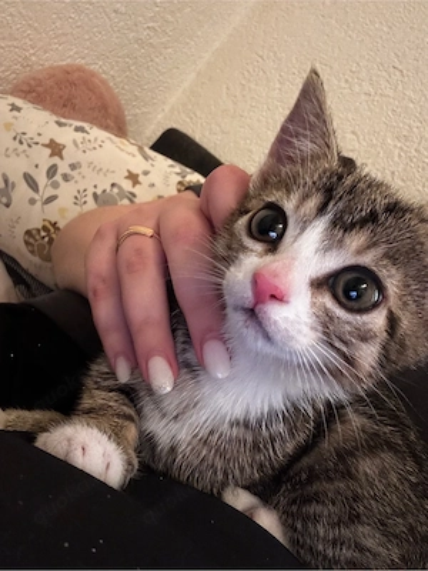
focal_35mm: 30
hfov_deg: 46.8
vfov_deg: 60.0
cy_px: 286
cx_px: 214
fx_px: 495
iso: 500
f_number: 1.9
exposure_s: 1/20
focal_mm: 2.69
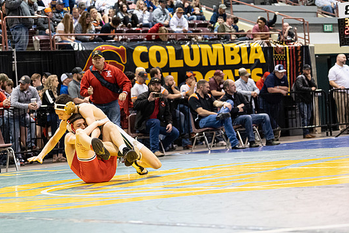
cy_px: 107
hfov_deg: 20.2
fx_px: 979
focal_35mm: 101
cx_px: 160
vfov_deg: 13.6
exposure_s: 1/500
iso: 8000
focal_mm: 93
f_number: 4
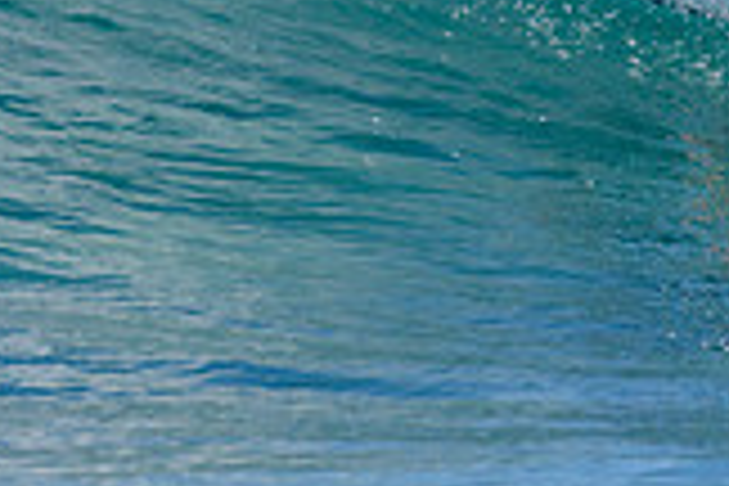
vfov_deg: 0.8
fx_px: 36265
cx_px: 846
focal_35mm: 1791
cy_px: -209
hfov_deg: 1.2
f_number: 5.6
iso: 280
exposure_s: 1/2000
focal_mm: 500
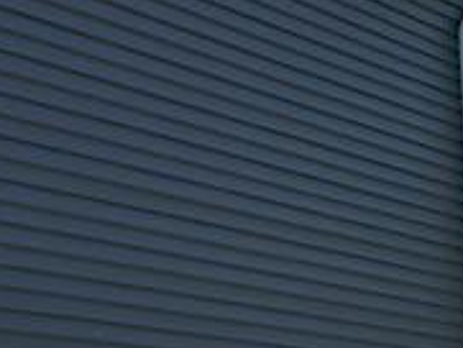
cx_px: -788
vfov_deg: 10.7
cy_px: 448
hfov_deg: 11.1
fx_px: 1820
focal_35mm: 136
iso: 140
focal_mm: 6.72
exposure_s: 1/2000
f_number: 1.7
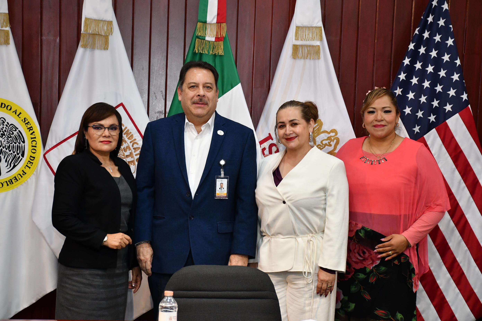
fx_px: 1125
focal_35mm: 84
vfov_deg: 16.3
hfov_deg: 24.2
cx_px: 241
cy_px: 160
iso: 1250
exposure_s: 1/100
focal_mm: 56
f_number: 5.6
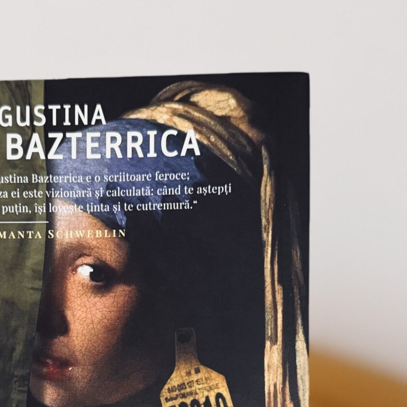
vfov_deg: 24.6
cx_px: 120
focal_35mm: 65
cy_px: 454
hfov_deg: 26.3
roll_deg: +2.3
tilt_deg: -35.1
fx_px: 865
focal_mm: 6.86
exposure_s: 1/60
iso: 320
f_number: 1.78
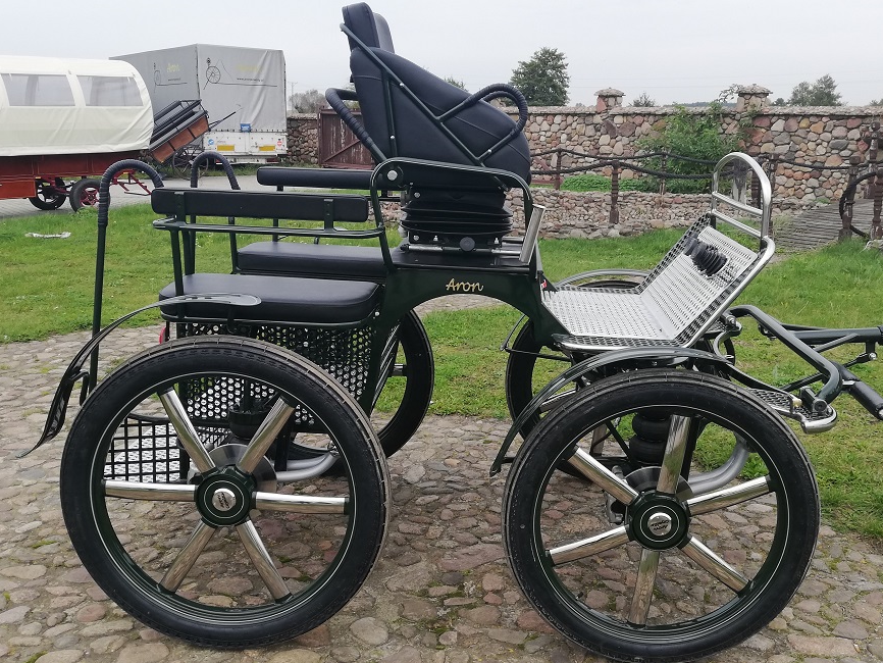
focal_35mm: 27
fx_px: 689
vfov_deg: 51.4
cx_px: 438
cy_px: 336
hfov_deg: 65.3
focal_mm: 3.81
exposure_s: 1/257
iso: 50
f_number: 2.2
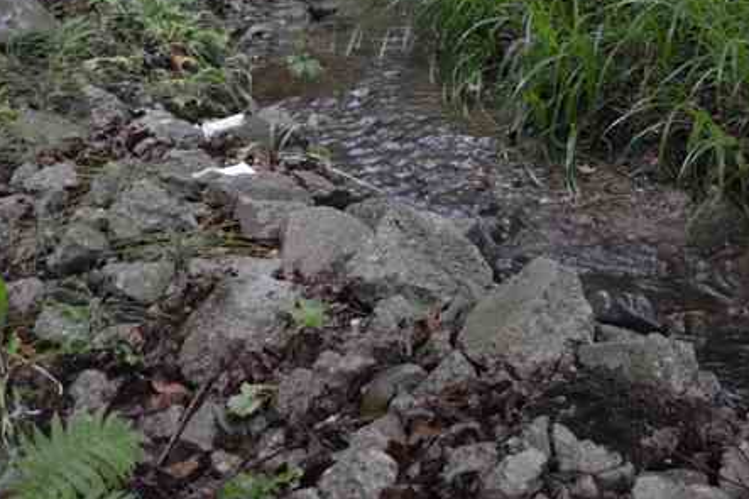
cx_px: 604
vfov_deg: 16.3
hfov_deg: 25.5
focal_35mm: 78
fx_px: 1622
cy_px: -197
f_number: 3.5
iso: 560
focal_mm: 18
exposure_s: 1/15
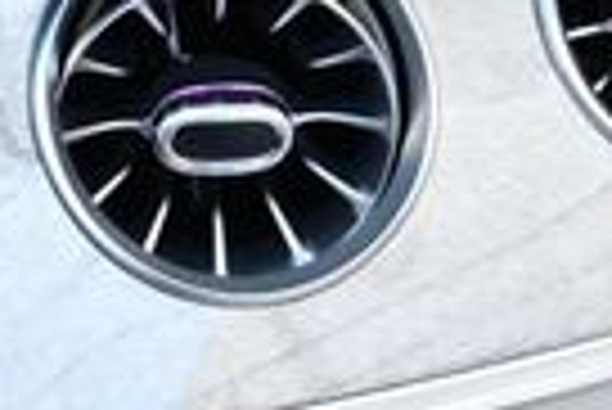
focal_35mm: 170
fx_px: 2893
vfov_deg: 7.8
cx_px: 306
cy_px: -320
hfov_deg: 12.1
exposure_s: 1/250
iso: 500
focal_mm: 18
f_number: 3.5
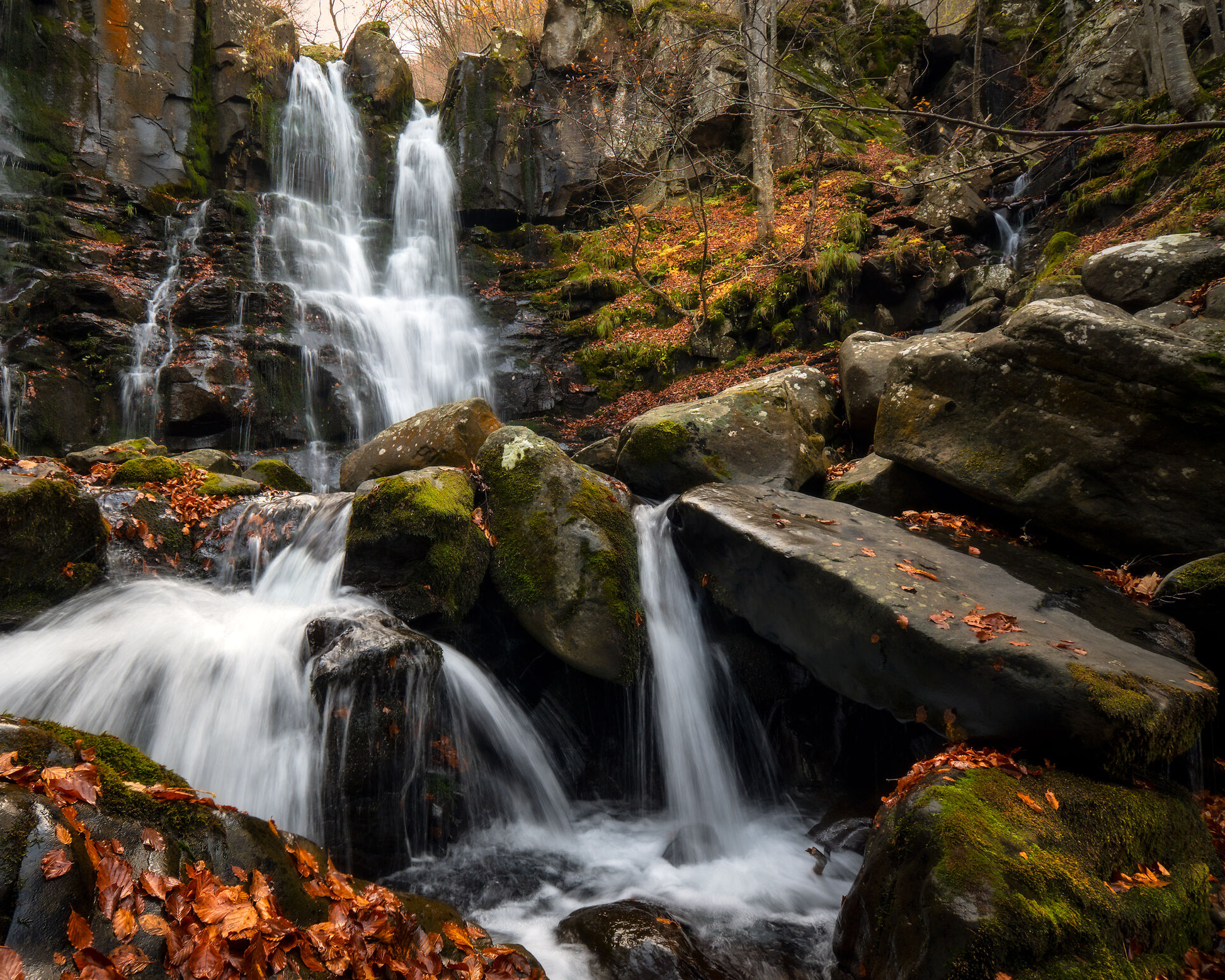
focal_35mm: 23
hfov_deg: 72.6
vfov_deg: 61.8
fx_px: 819
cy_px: 484
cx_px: 475
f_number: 9
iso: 125
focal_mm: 13
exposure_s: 1/10
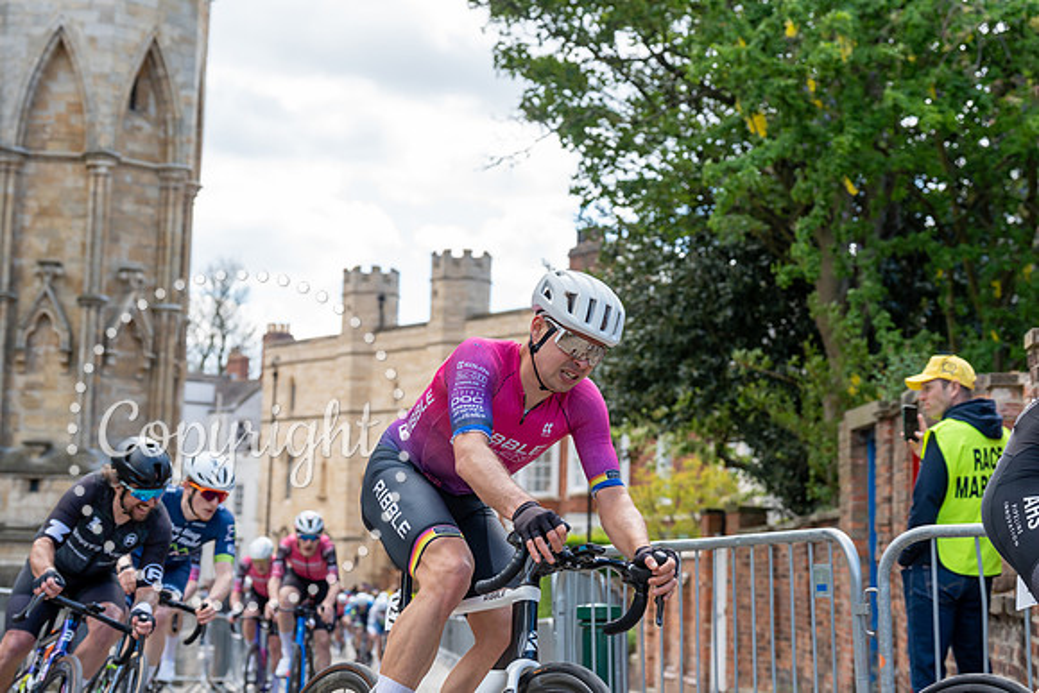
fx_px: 2078
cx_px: 520
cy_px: 346
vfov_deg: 18.9
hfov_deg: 28.1
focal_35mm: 72
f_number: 5
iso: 500
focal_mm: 72
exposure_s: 1/1000
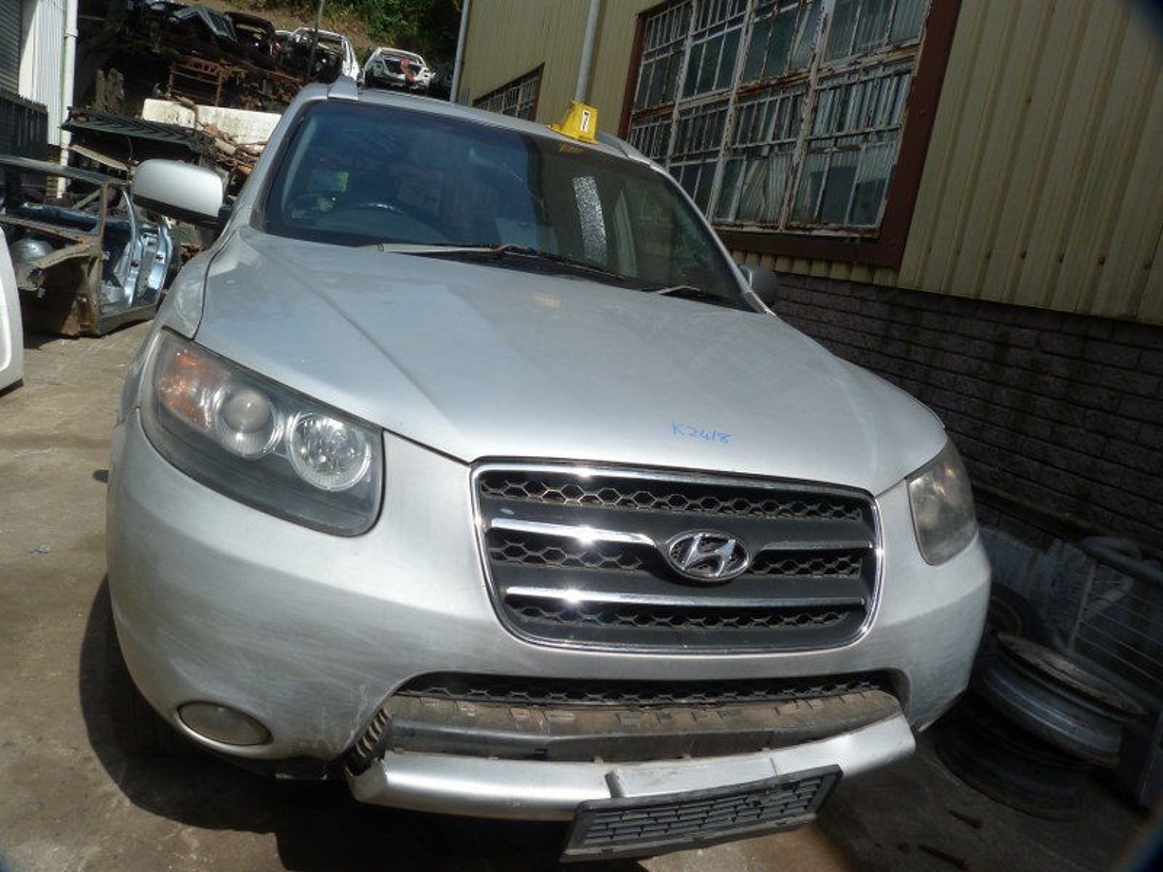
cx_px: 582
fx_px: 840
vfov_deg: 54.9
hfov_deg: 69.4
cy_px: 436
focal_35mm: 25
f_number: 5.6
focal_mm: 4.5
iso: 80
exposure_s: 1/320
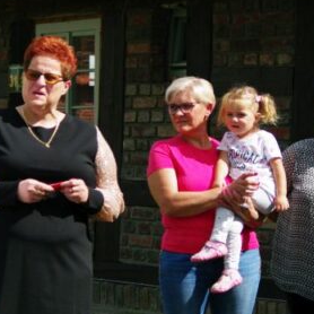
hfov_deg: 8.6
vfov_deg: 8.6
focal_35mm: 204
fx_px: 2094
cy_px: 185
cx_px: 150
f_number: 4.5
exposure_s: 1/2000
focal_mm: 58
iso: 400
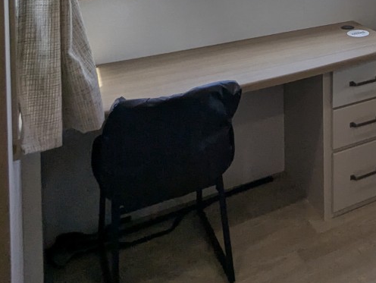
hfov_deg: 37.6
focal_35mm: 45
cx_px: 376
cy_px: -98
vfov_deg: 26.6
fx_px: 489
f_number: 2.2
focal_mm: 2.35
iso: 47
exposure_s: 1/231
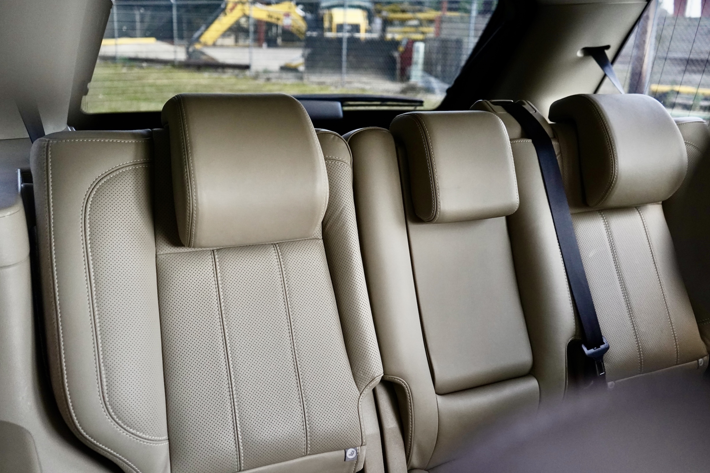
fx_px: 651
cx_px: 364
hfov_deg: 57.2
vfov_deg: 40.0
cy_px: 240
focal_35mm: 33
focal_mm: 32
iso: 3200
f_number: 4
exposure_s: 1/250
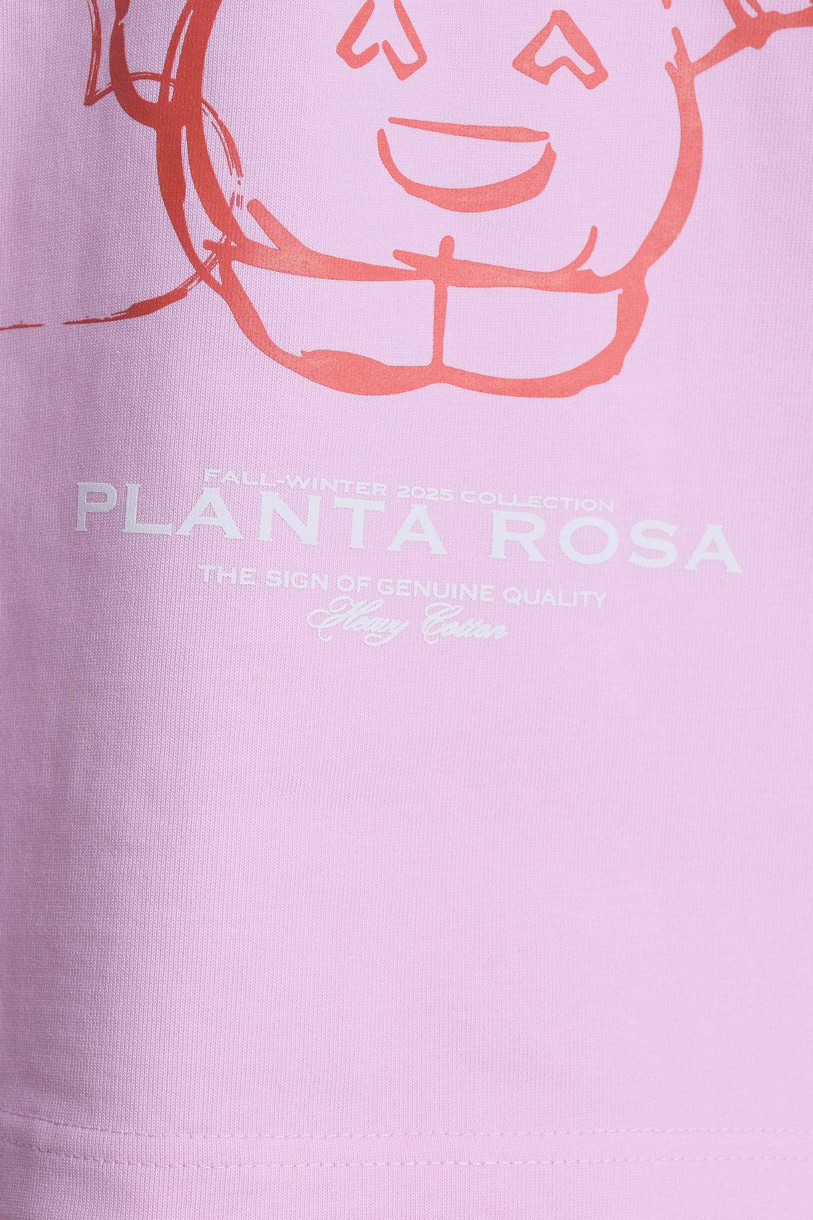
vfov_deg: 24.5
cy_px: 610
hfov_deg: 16.5
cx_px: 406
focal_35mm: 83
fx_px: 2812
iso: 800
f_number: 5.6
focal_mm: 55
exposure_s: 1/250
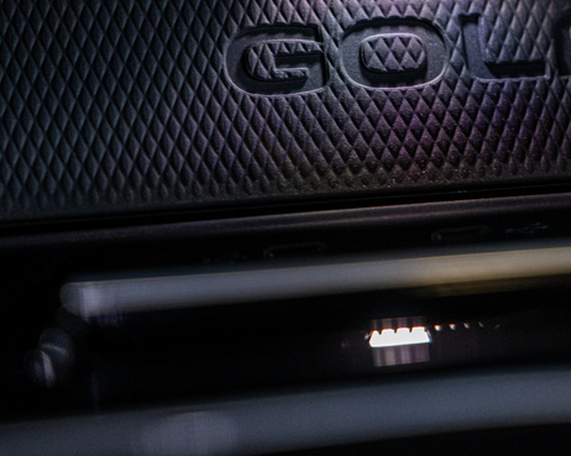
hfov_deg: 12.3
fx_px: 2635
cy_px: 38
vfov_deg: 9.8
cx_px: 423
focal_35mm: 156
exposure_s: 1/125
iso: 1600
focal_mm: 75
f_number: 2.8
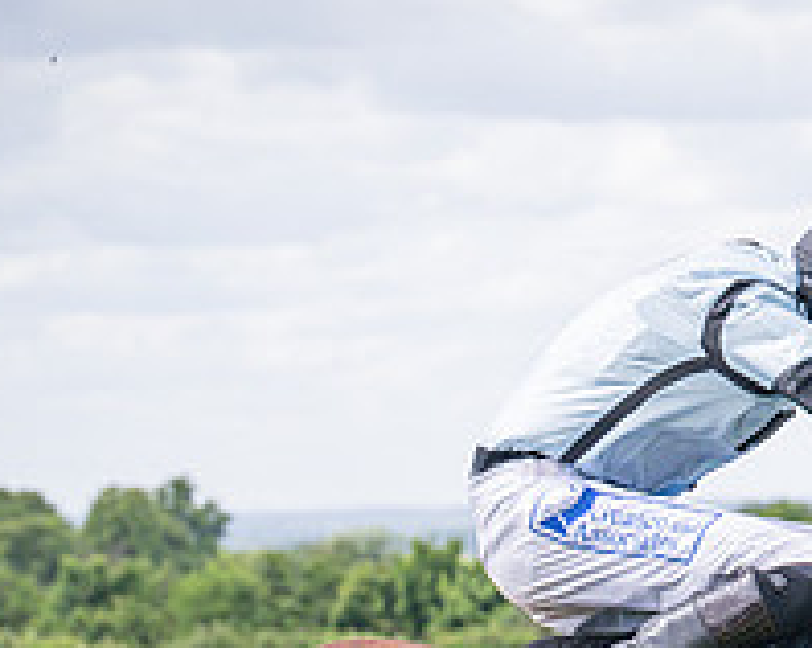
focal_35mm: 241
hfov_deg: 8.0
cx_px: 864
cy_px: 790
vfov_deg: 6.4
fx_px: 5786
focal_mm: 70
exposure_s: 1/2000
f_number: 4
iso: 400
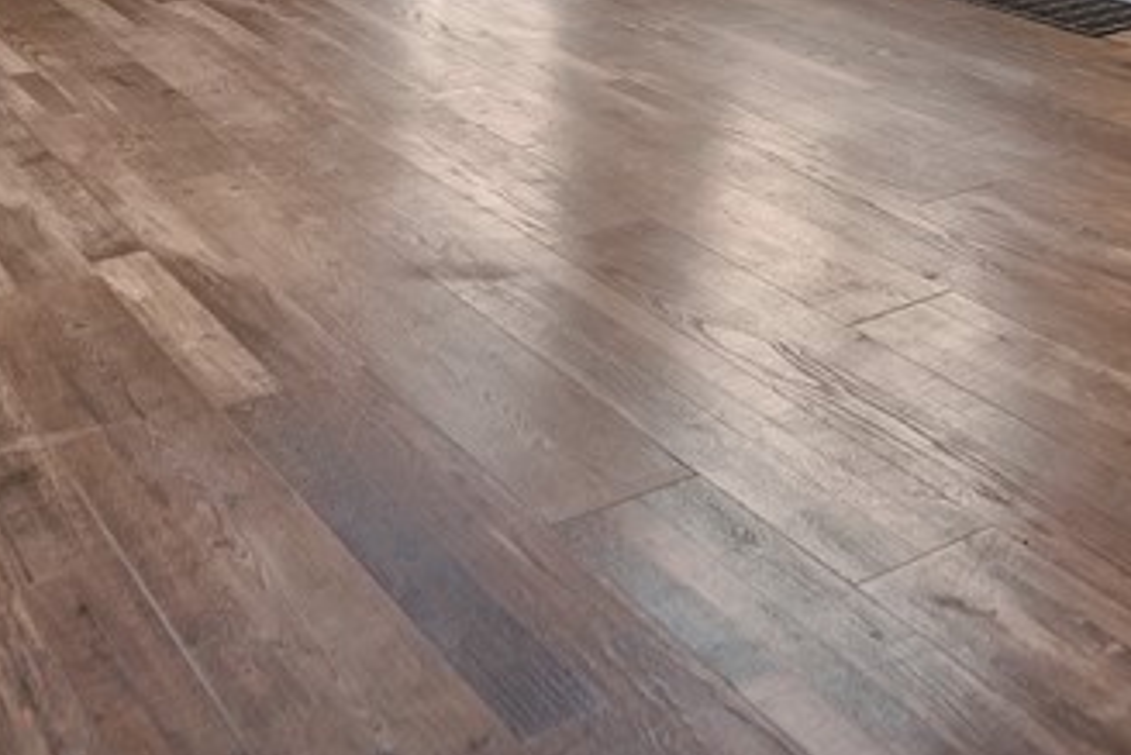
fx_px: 1666
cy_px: -396
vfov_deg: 21.3
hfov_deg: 37.2
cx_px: 721
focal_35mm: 53
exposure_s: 1/60
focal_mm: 16
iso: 400
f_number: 4
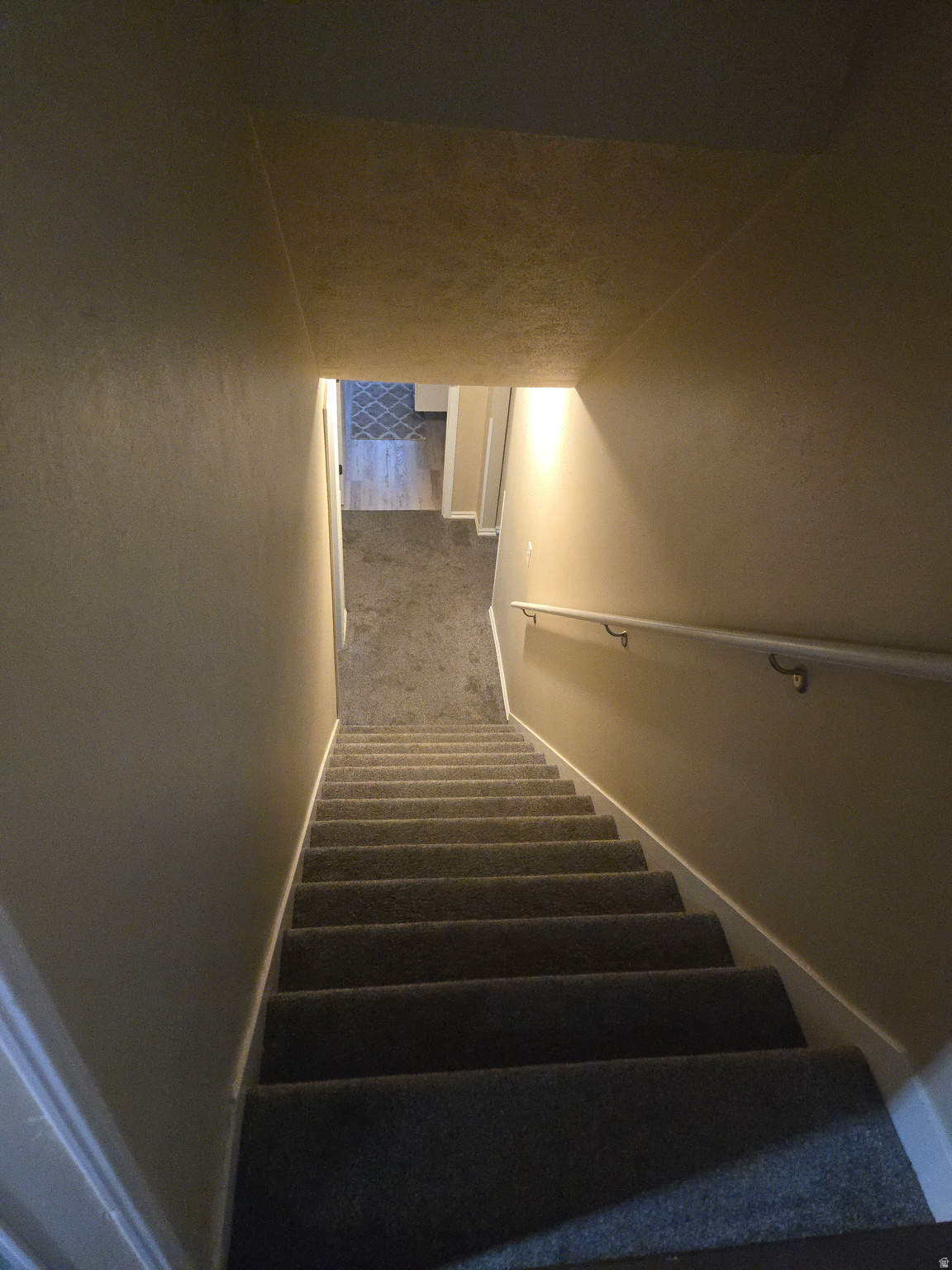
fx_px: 843
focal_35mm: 23
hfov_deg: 58.9
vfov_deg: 73.9
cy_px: 635
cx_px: 476
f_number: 1.8
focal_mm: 5.4
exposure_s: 1/60
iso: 1250
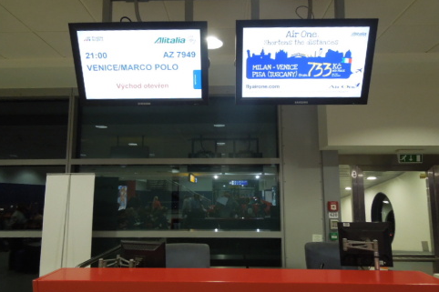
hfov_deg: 67.4
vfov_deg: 47.9
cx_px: 215
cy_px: 146
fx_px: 329
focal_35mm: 27
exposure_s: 1/30
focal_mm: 4.5
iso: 400
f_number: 3.3
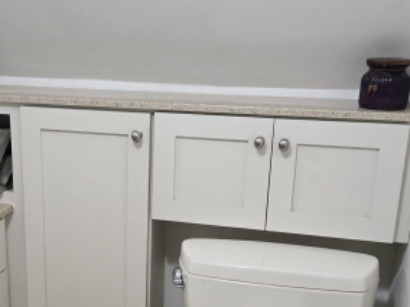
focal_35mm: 54
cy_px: 221
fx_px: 640
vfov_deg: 26.8
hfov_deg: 35.1
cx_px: 123
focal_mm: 5.4
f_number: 1.8
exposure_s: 1/120
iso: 800
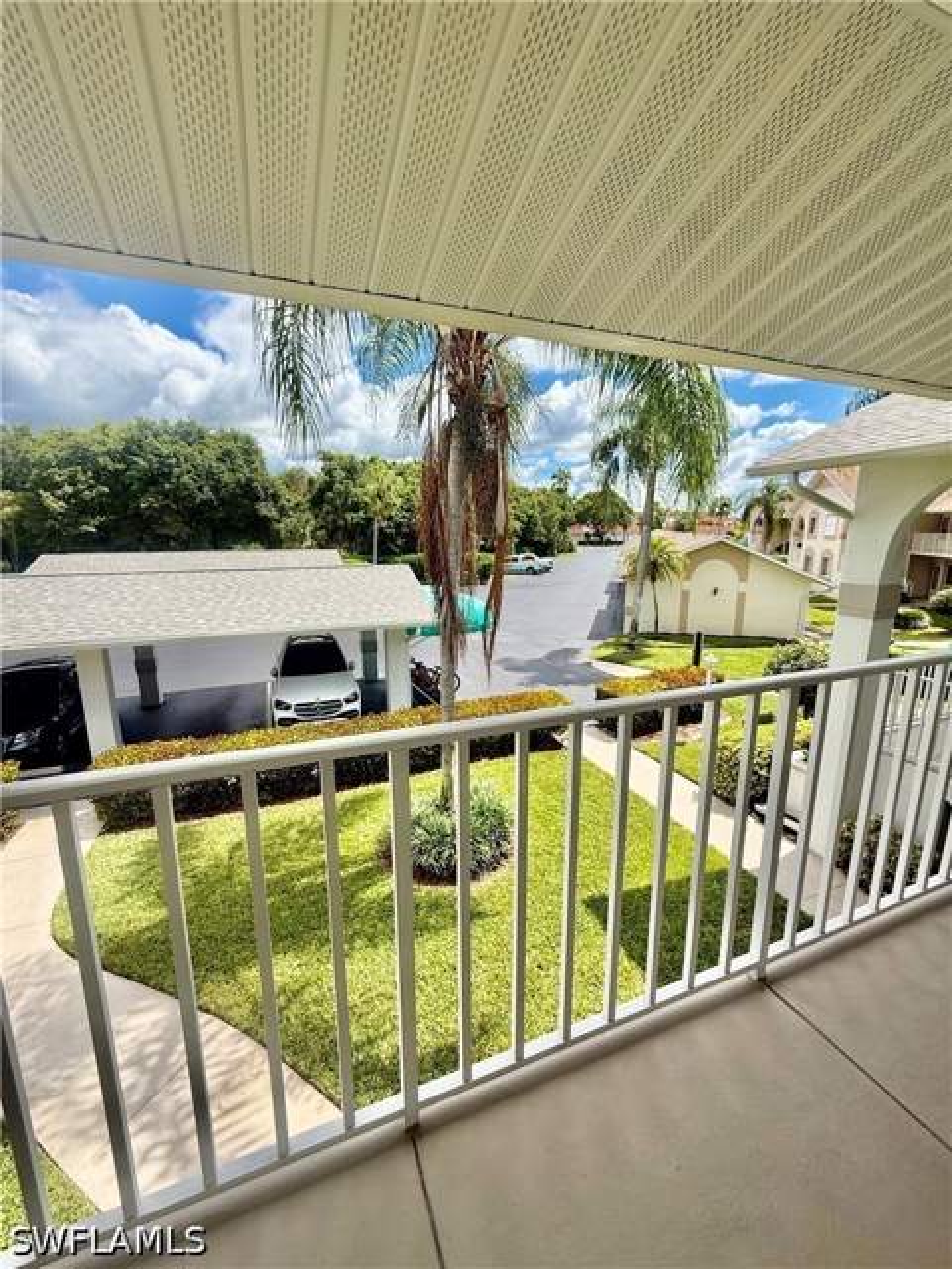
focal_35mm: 14
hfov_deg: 85.7
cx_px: 476
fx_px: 513
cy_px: 634
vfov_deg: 102.1
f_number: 2.2
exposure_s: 1/1848
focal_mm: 2.22
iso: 50
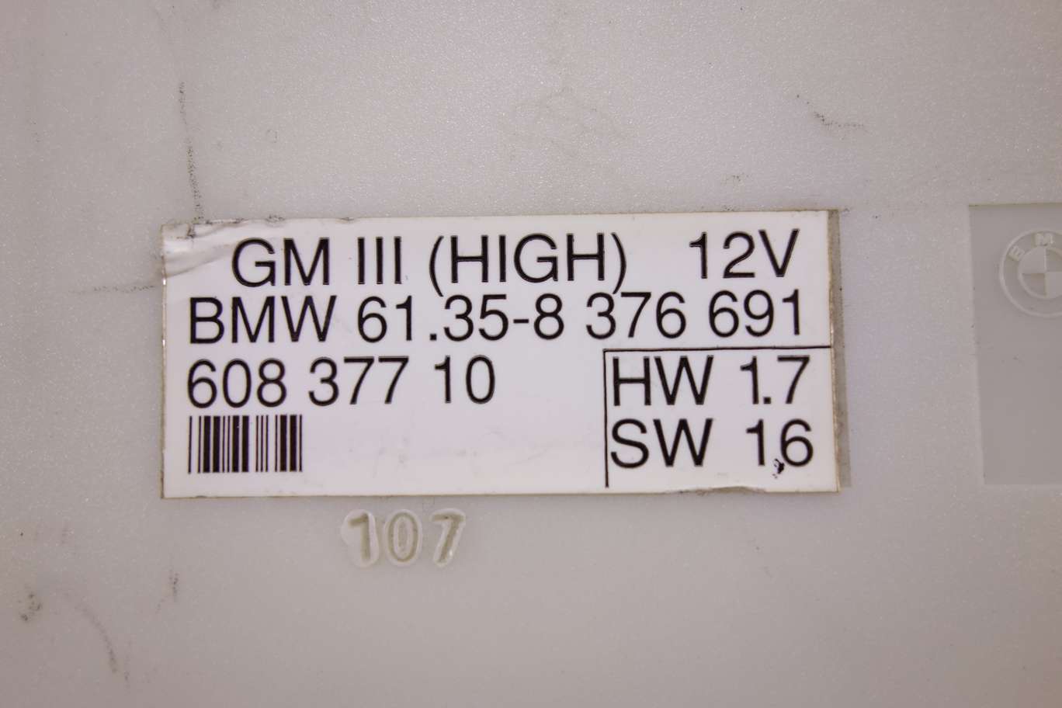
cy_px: 354
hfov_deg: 65.5
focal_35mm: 28
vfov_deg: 46.4
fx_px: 826
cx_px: 531
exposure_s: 1/100
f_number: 2.5
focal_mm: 10.4
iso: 125
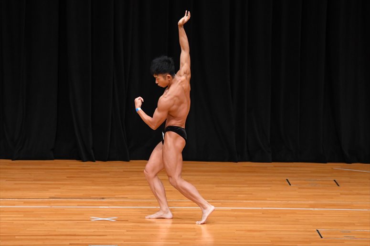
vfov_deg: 5.7
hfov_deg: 8.6
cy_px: 123
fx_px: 2465
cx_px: 185
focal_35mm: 240
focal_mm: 160
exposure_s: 1/400
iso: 3200
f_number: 5.6
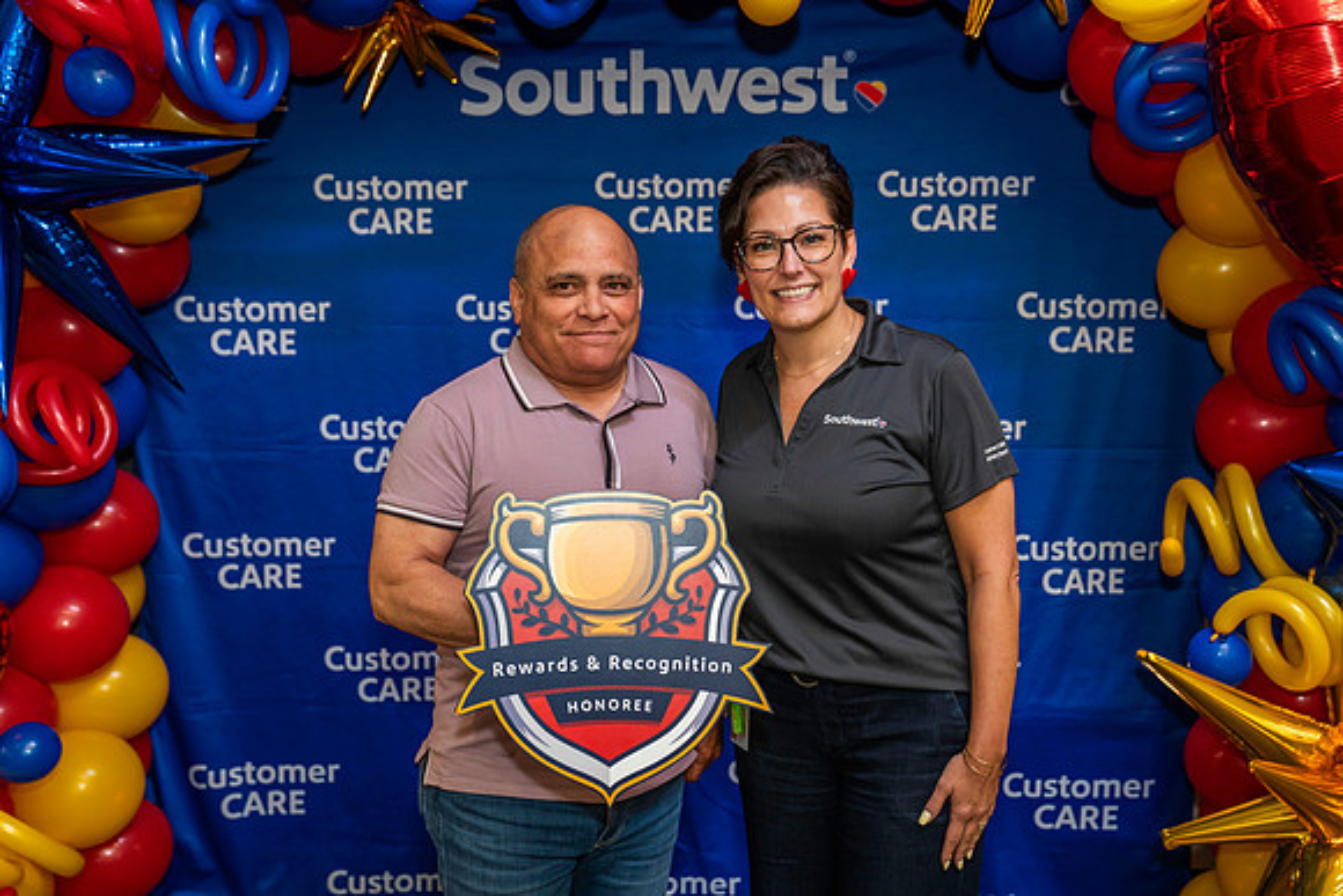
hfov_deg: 49.5
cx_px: 672
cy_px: 448
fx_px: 1455
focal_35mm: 39
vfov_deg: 34.2
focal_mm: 39
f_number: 4
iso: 1250
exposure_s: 1/160
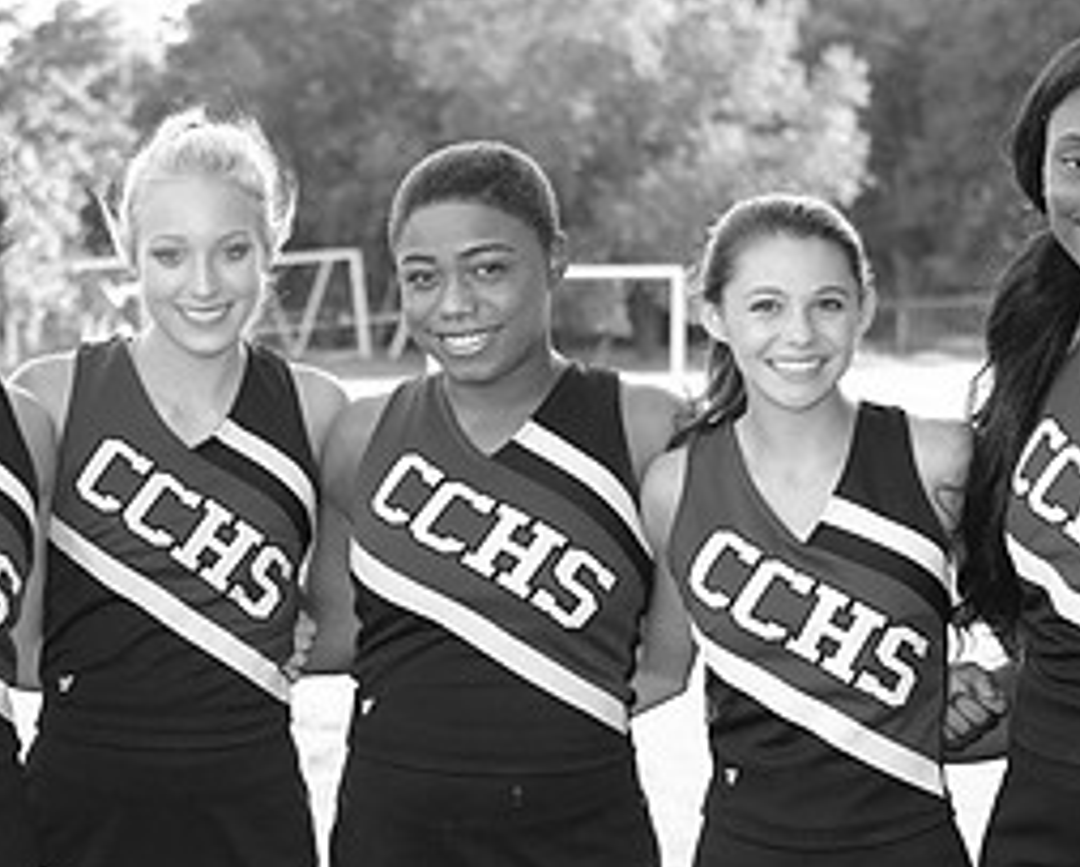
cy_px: 587
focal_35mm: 114
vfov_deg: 13.5
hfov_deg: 16.8
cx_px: 299
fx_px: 3648
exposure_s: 1/250
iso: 200
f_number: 2.5
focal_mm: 35
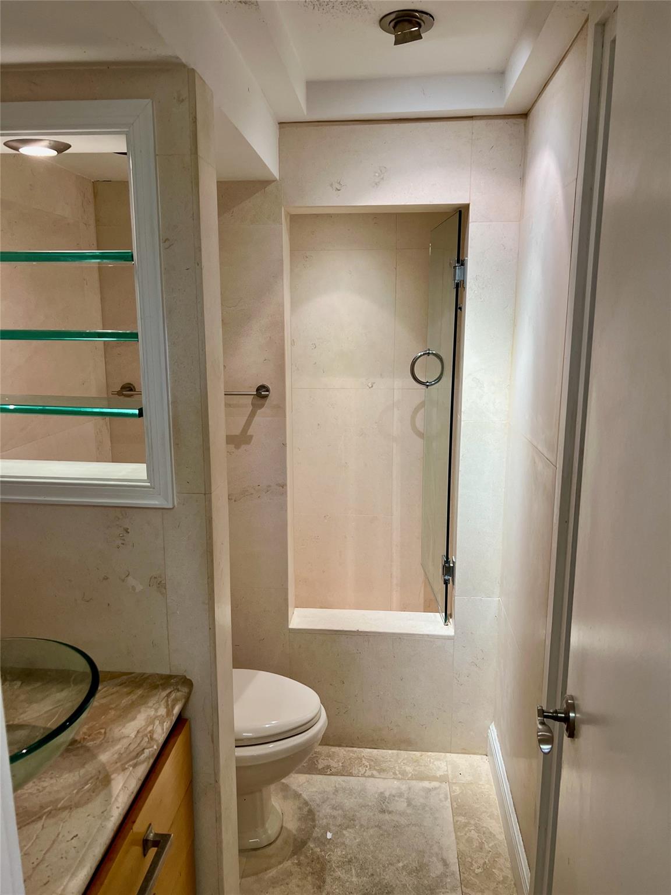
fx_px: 672
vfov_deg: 67.3
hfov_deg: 53.1
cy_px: 448
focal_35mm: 26
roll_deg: +0.7
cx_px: 336
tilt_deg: -11.5
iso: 125
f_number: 1.5
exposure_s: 1/120
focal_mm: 5.7
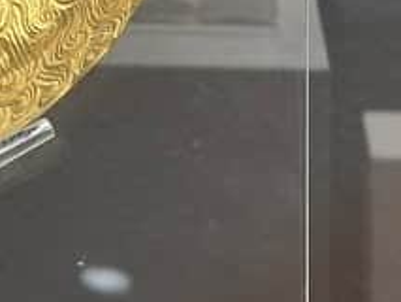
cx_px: -62
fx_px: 2898
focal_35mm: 250
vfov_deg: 5.9
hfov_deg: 7.9
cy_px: -128
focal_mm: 6
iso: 64
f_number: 1.6
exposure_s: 1/50
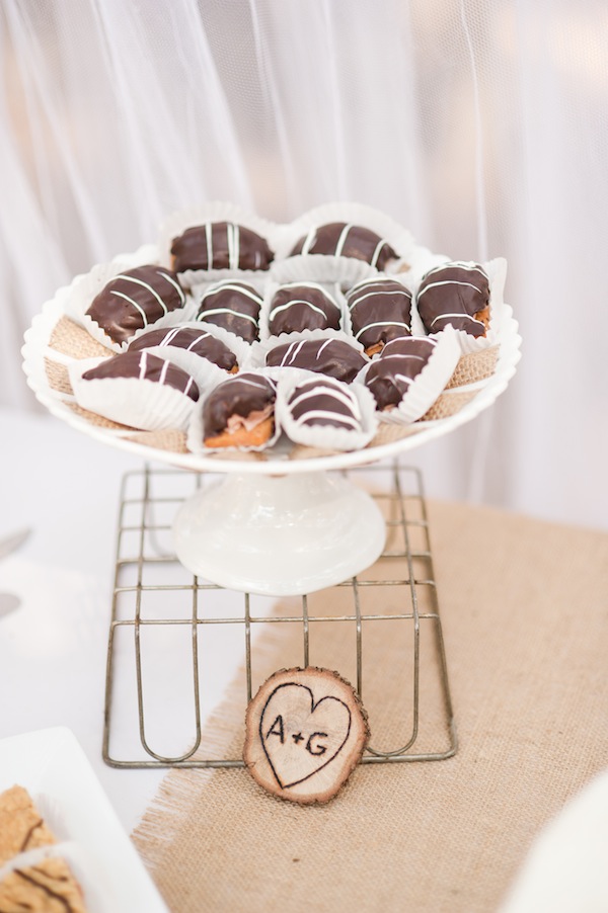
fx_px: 2156
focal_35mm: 85
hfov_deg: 16.0
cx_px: 304
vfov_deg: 23.9
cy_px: 456
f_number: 2.8
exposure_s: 1/320
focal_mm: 85
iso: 200
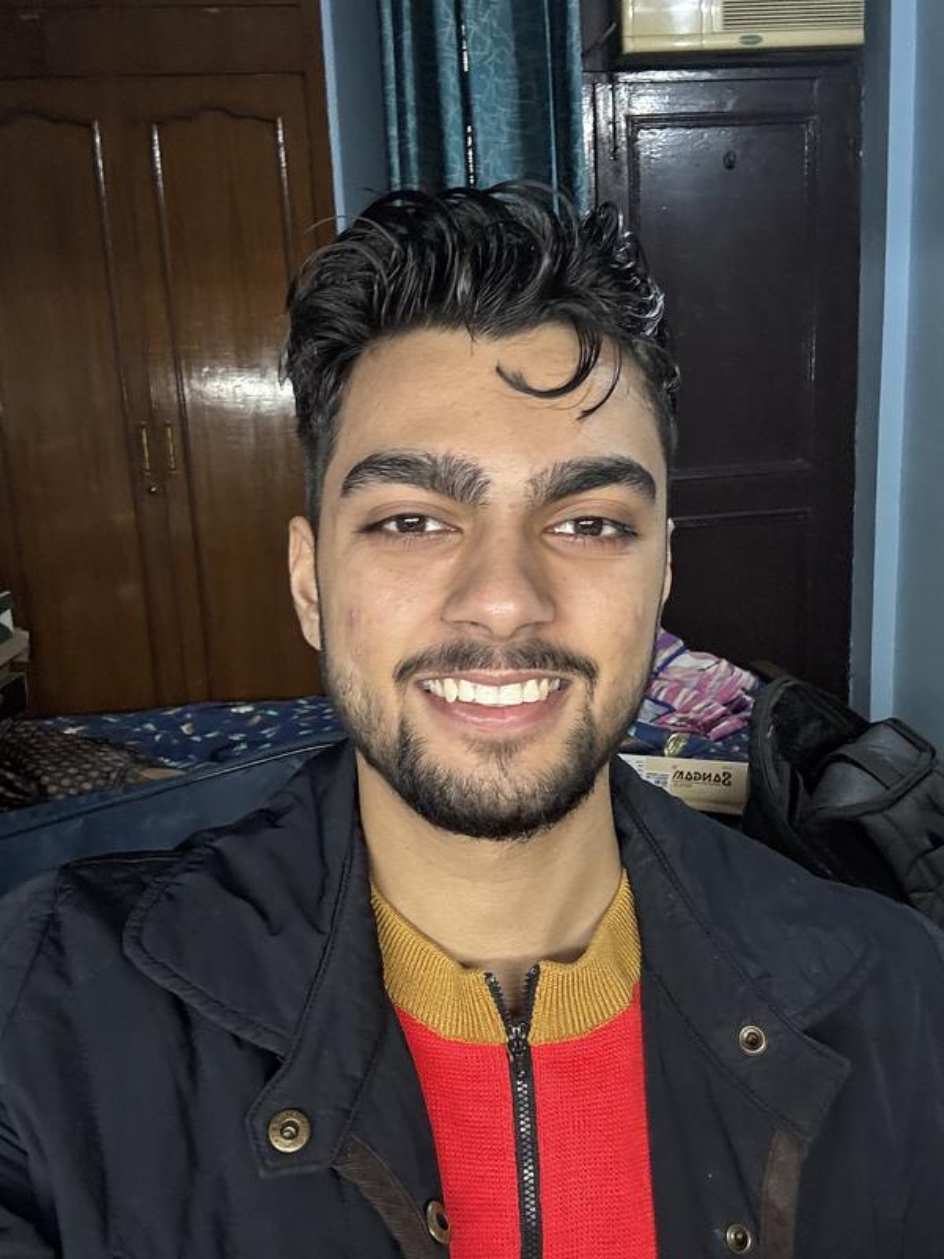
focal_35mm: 30
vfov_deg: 60.0
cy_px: 630
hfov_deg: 46.8
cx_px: 472
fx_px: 1091
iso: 250
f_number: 1.9
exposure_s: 1/33
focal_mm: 2.69
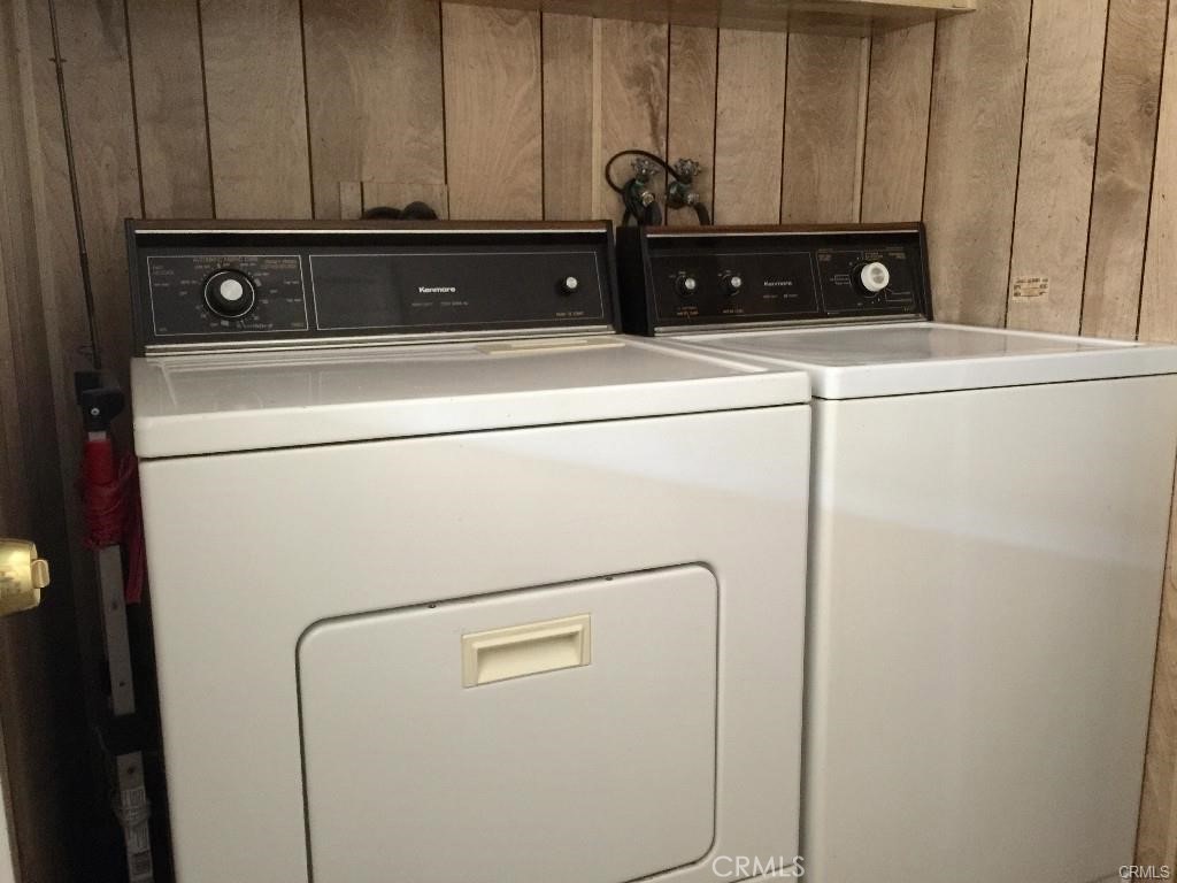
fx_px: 986
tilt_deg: -11.1
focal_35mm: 29
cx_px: 588
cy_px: 442
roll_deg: -0.7
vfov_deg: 48.2
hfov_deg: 61.7
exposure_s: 1/8
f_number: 2.2
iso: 125
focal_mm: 4.15
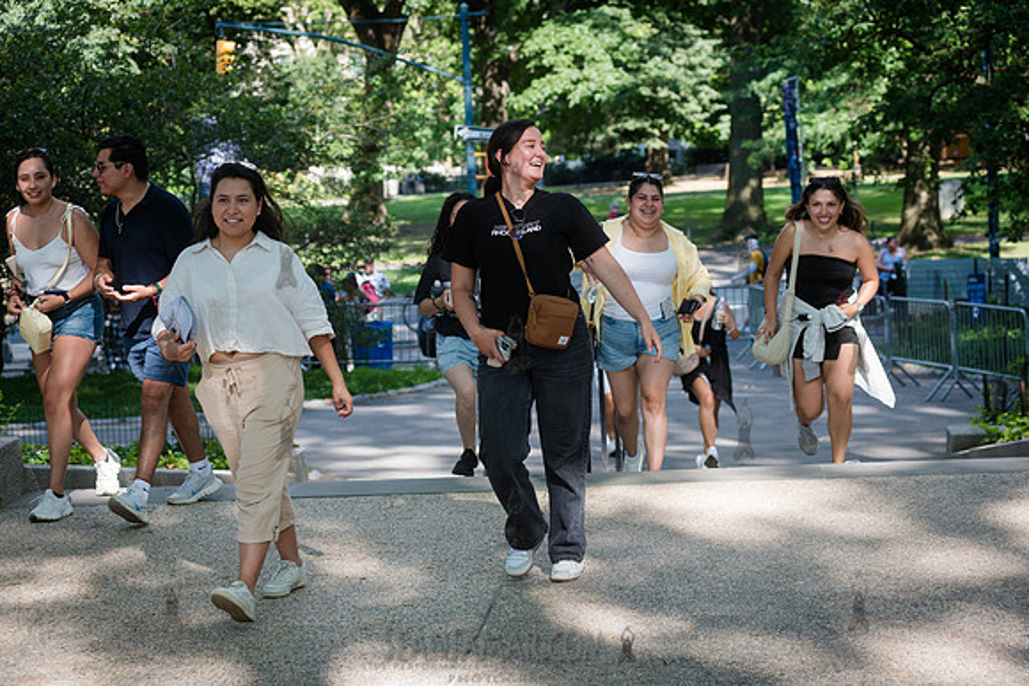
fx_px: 2287
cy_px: 343
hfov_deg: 25.4
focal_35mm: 80
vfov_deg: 17.1
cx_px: 514
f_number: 4.5
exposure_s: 1/500
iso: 500
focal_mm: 80
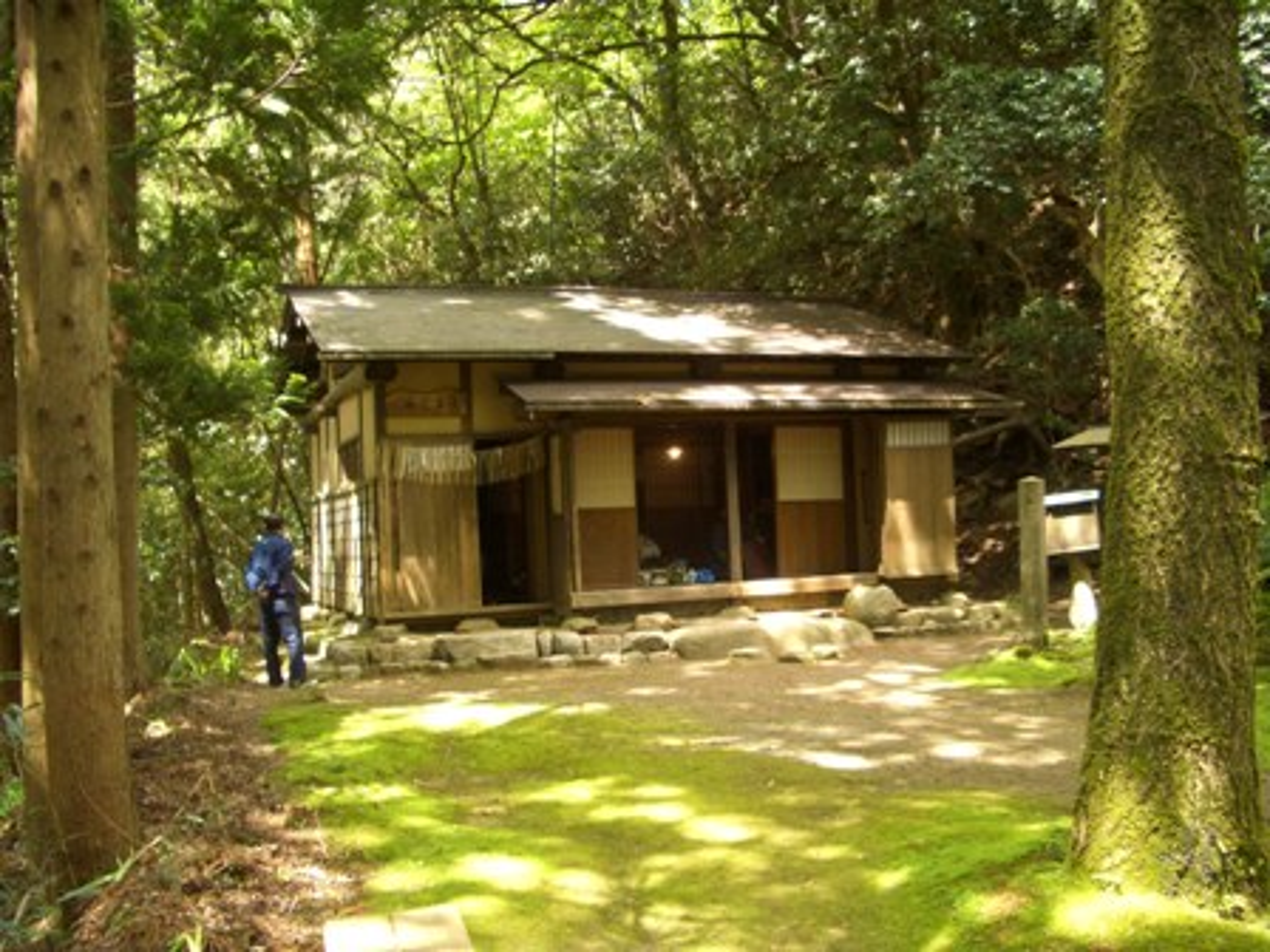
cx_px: 635
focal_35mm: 35
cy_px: 476
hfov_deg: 52.6
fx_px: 1284
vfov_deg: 40.7
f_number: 2.6
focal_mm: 5.8
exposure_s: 1/60
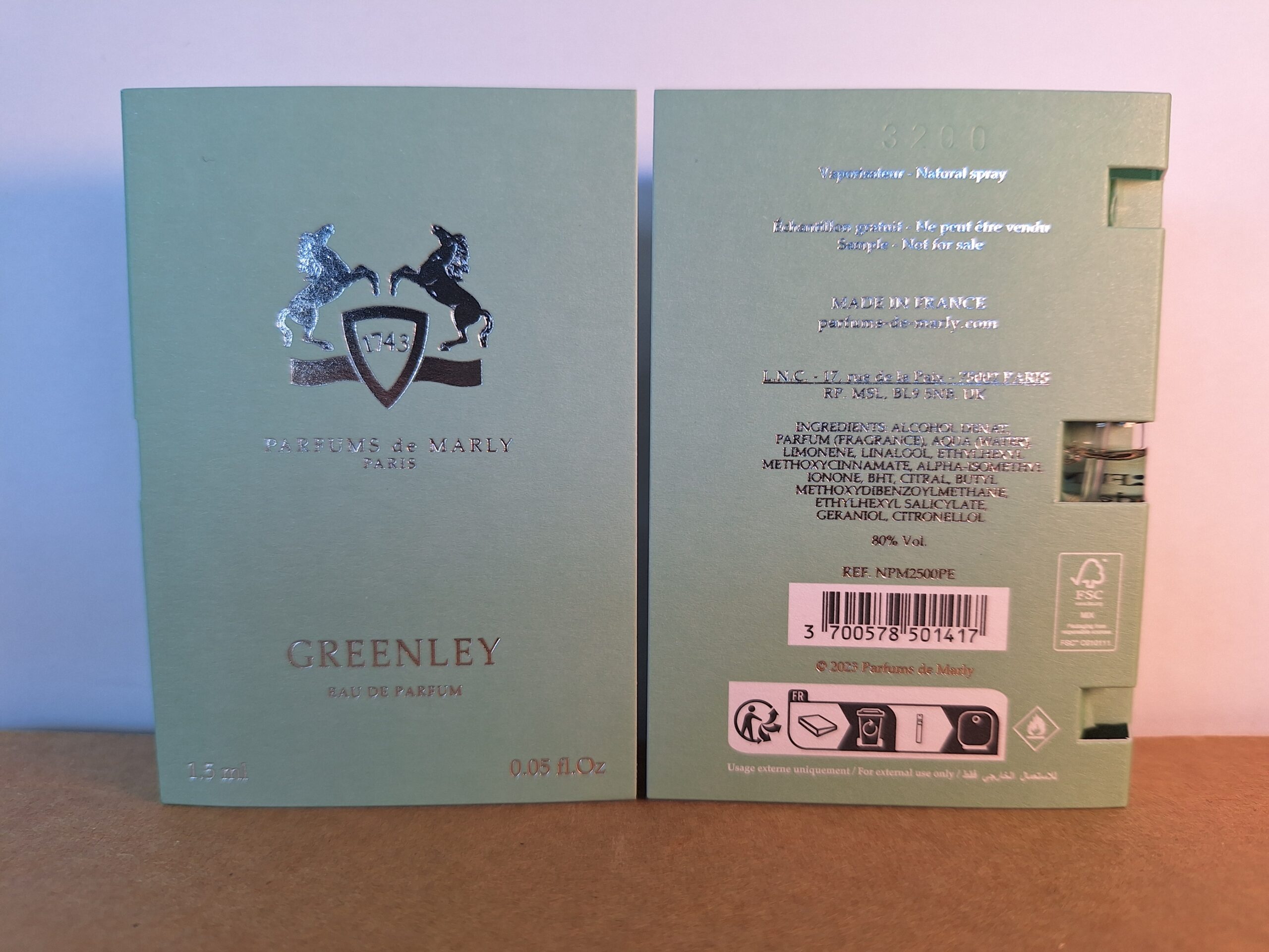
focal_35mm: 23
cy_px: 476
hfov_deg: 73.9
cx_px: 634
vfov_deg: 58.9
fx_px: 843
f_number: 1.8
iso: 40
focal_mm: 5.54
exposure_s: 1/133
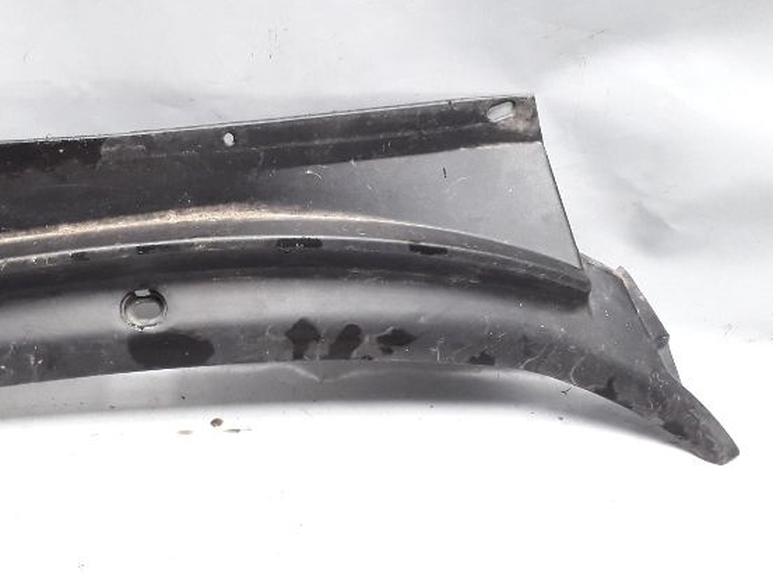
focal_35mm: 50
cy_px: 243
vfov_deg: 29.1
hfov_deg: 36.2
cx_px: 101
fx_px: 1117
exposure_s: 1/50
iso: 125
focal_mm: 3.6
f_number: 1.9
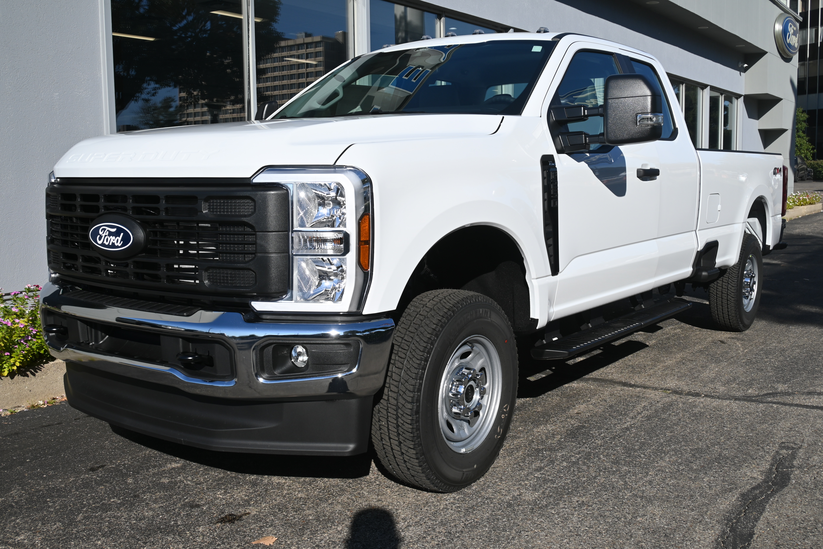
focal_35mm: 46
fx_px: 1046
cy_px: 274
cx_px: 412
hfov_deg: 43.0
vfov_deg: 29.4
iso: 100
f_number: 8
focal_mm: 30.5
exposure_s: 1/500
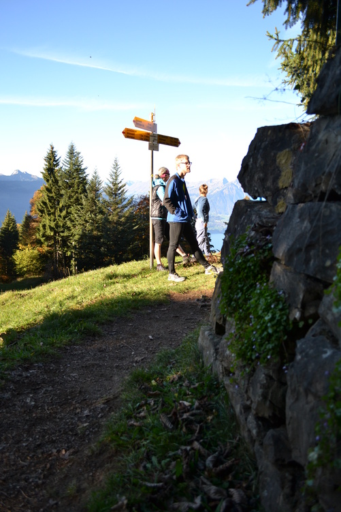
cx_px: 170
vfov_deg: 67.4
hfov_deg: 47.9
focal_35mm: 27
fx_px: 383
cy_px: 256
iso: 400
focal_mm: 18
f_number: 4
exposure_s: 1/800
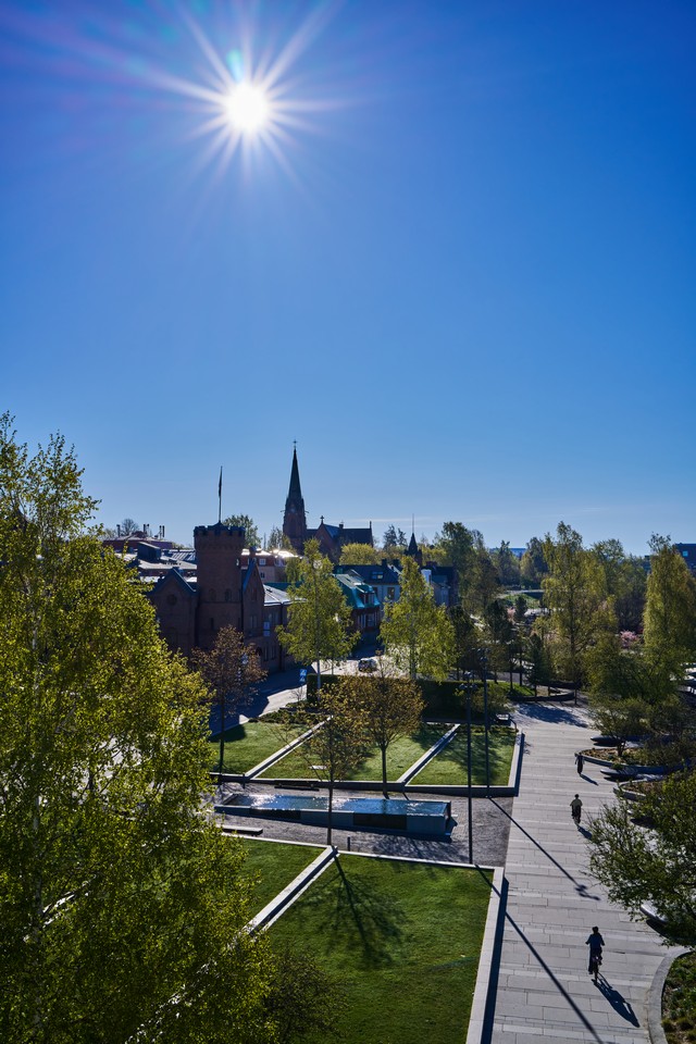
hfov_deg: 37.9
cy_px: 522
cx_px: 348
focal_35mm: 35
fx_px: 1015
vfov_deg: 54.4
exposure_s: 1/640
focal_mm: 35
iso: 100
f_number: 10
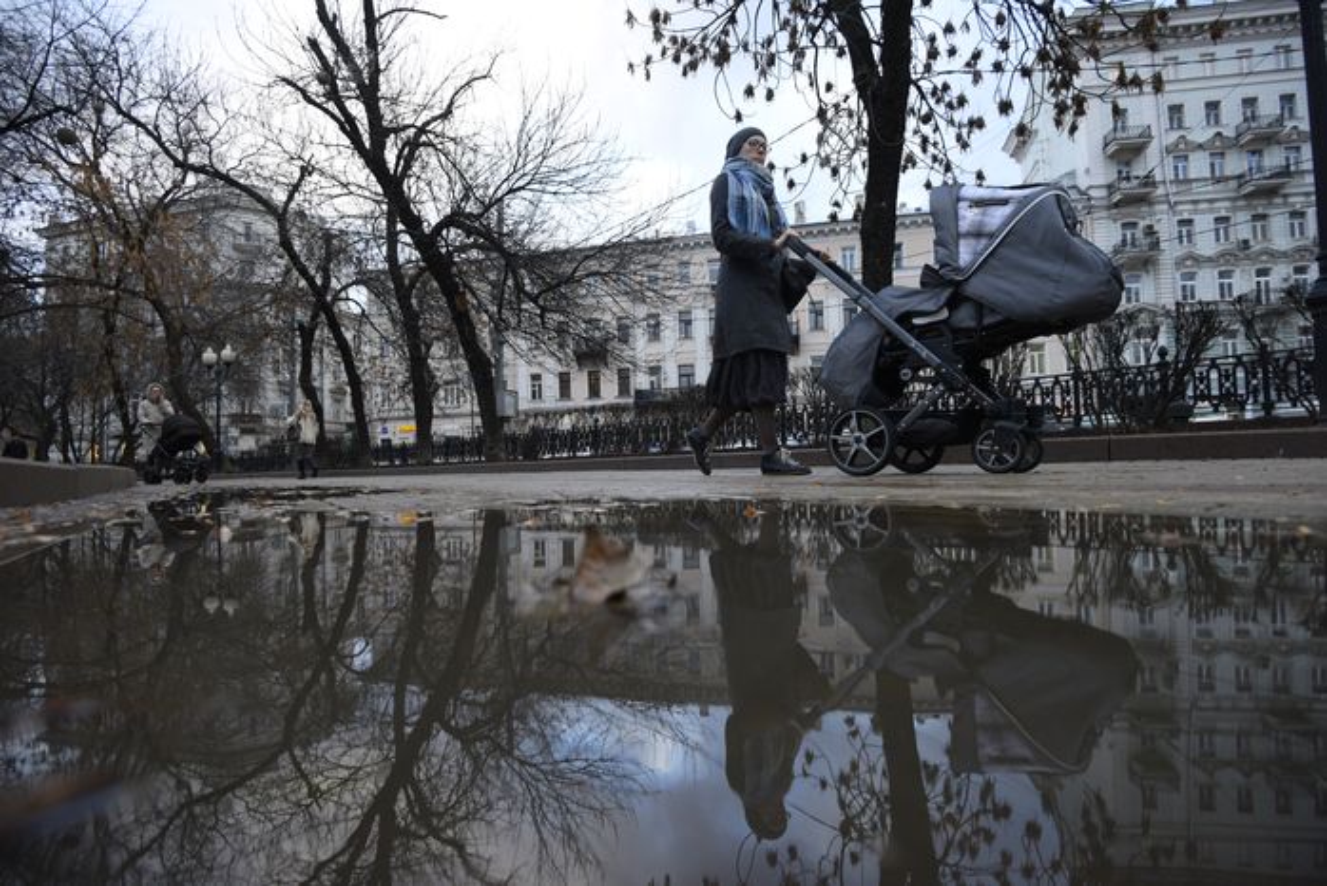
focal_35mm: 16
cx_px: 664
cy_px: 443
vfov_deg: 73.8
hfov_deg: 96.7
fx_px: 590
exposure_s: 1/320
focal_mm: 16
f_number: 4
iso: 800
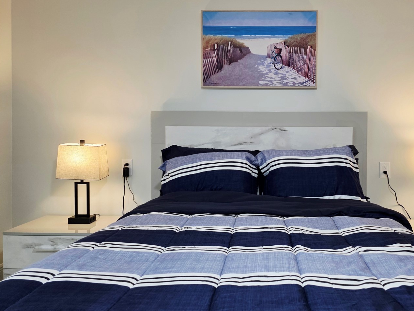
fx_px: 347
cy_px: 136
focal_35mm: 29
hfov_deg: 60.8
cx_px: 259
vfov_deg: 48.1
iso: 200
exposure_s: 1/120
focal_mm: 6.3
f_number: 1.7
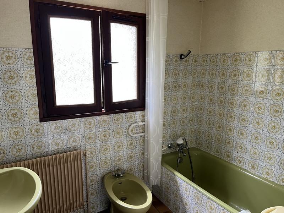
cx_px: 142
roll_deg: +0.0
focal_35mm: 26
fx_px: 213
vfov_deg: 53.1
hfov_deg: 67.3
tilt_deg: -11.7
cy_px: 106
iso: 160
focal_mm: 5.1
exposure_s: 1/60
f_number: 1.6
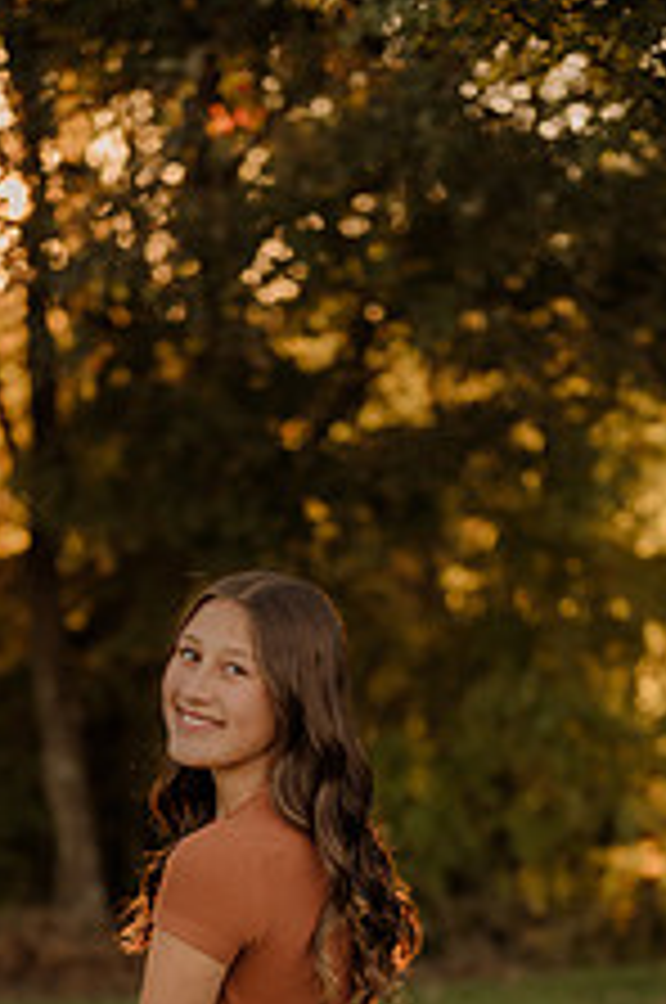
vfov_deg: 19.8
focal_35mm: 101
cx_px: 299
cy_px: 923
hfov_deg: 13.5
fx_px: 2811
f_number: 2
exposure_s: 1/640
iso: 250
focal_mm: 50
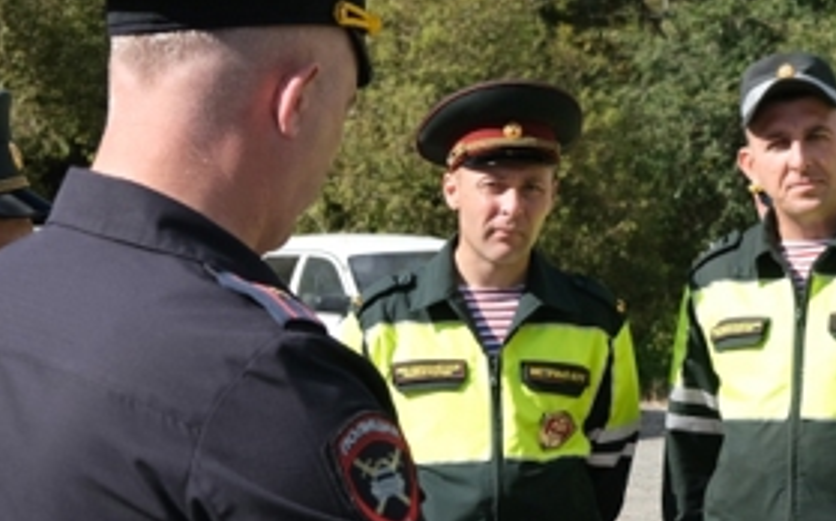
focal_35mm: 107
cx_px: 815
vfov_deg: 12.2
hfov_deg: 19.0
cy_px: 299
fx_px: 2436
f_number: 5
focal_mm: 26
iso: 160
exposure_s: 1/640
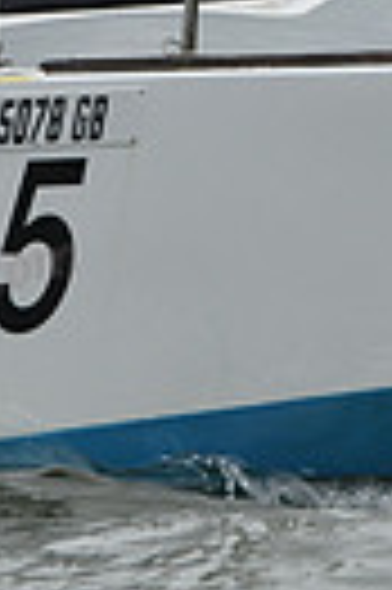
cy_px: 25
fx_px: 14541
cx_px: 315
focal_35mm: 888
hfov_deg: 1.5
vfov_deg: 2.3
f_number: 6.3
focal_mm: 200
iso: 400
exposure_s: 1/800
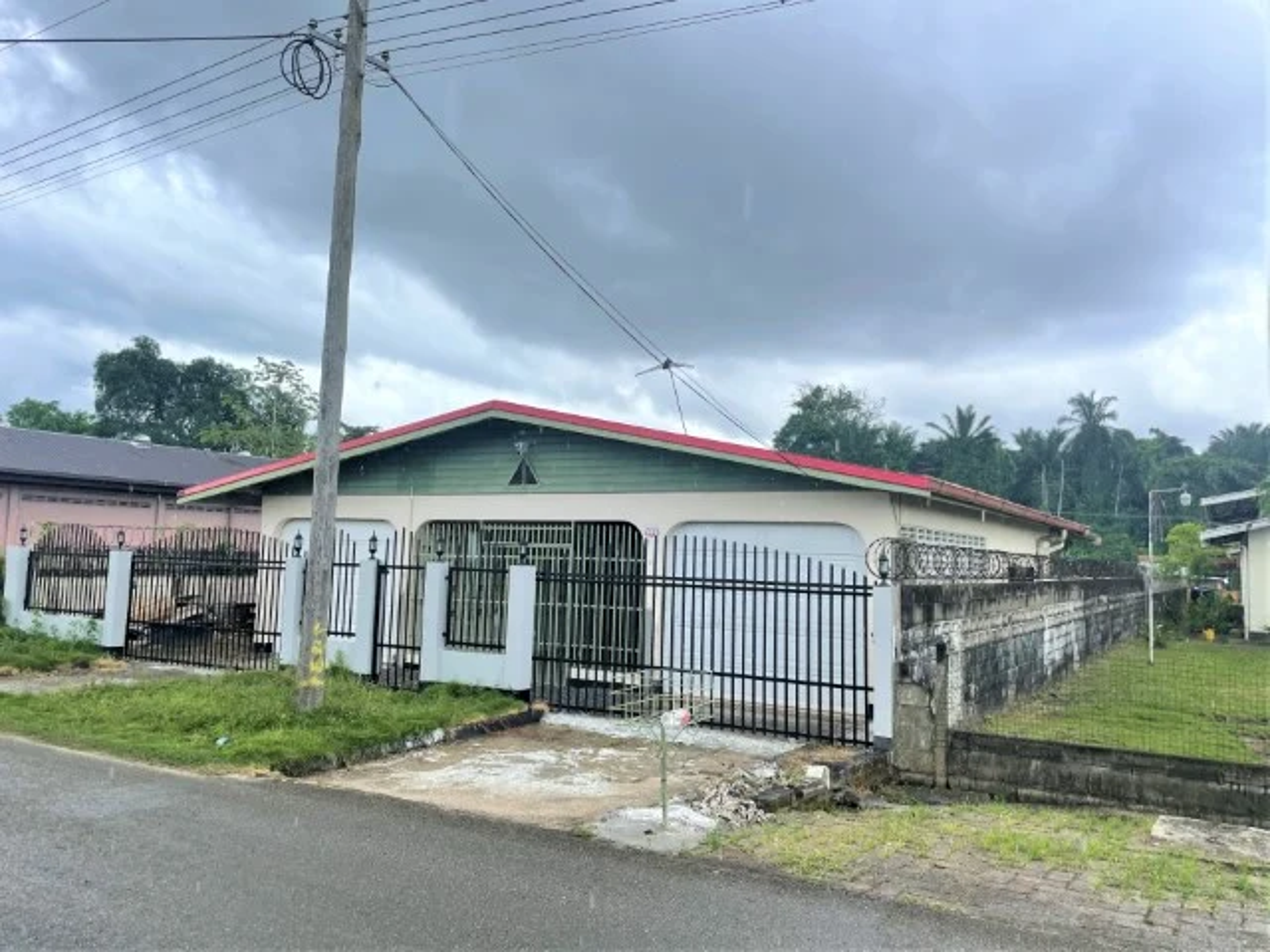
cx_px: 635
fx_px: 954
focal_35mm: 26
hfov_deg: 67.3
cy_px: 476
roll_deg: +1.3
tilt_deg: +3.3
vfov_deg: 53.1
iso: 32
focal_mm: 4.2
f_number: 1.6
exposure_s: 1/739
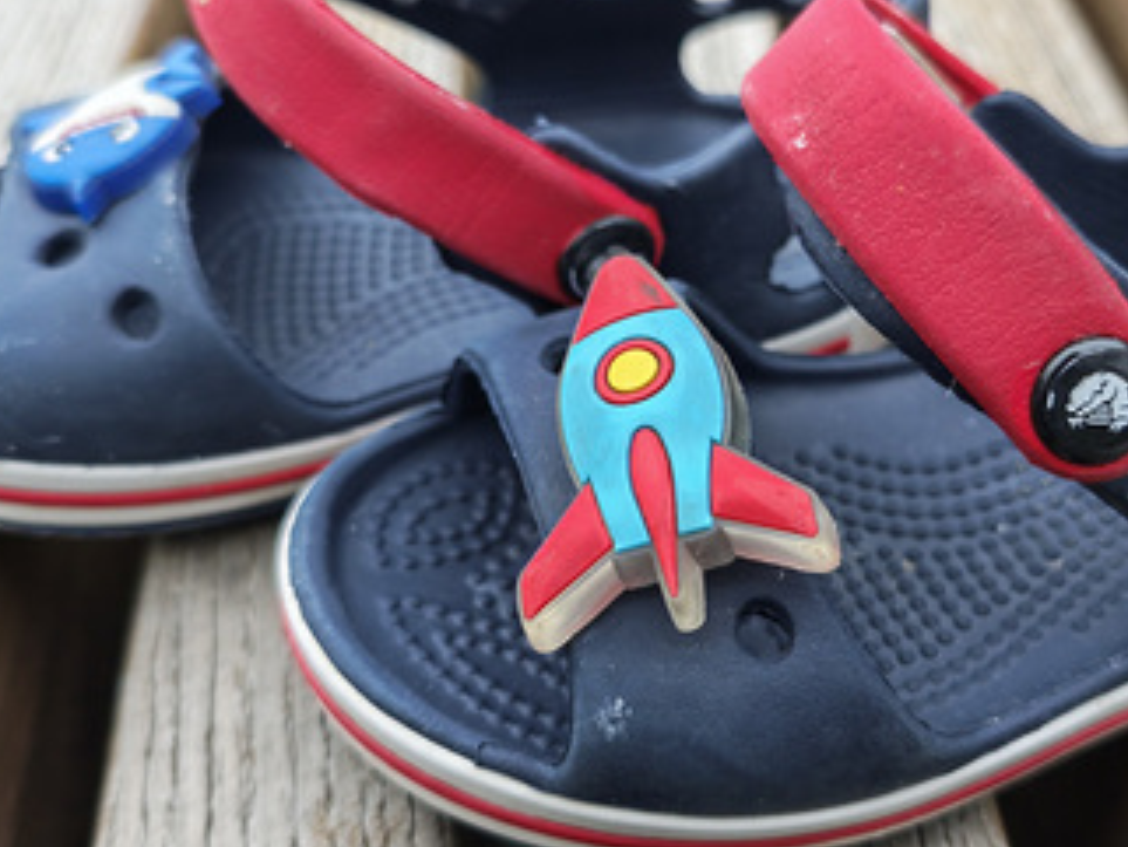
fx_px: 1402
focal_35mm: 43
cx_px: 720
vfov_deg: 33.6
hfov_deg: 43.4
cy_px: 408
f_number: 1.6
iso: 50
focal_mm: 6.55
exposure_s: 1/200
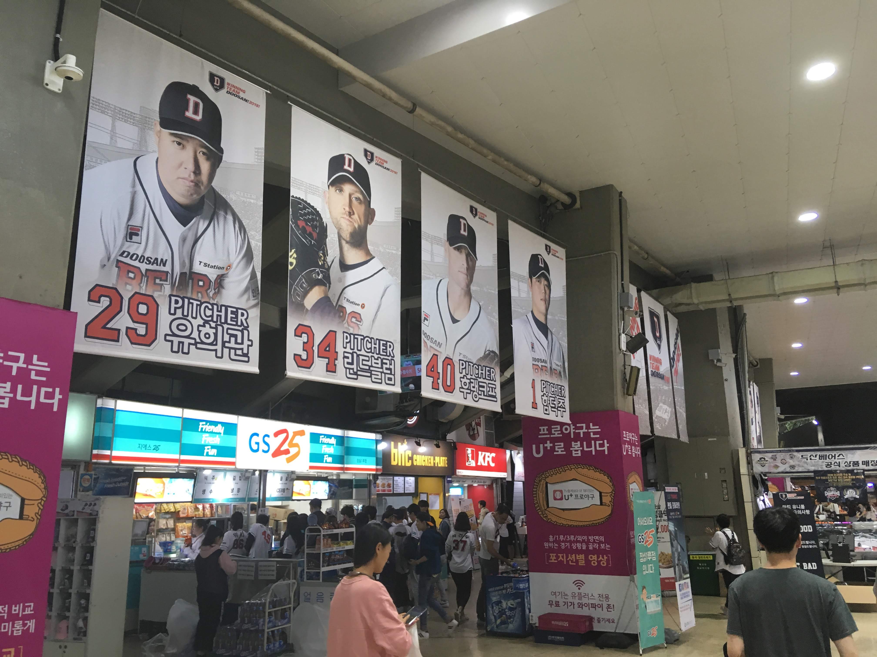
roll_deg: +0.7
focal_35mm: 29
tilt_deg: +12.2
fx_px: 735
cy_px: 328
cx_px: 438
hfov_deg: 61.7
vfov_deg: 48.2
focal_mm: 4.15
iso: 40
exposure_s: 1/30
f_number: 2.2
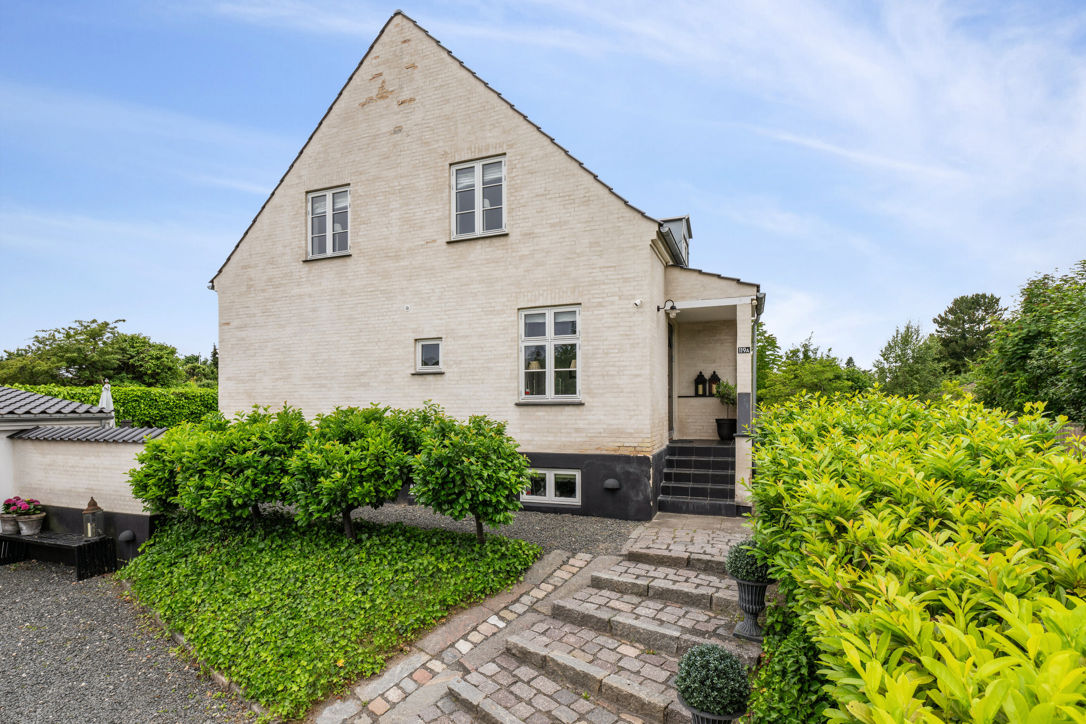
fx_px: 513
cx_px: 543
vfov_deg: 70.4
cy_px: 362
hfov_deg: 93.3
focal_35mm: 17
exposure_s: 1/200
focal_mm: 17
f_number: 8
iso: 160
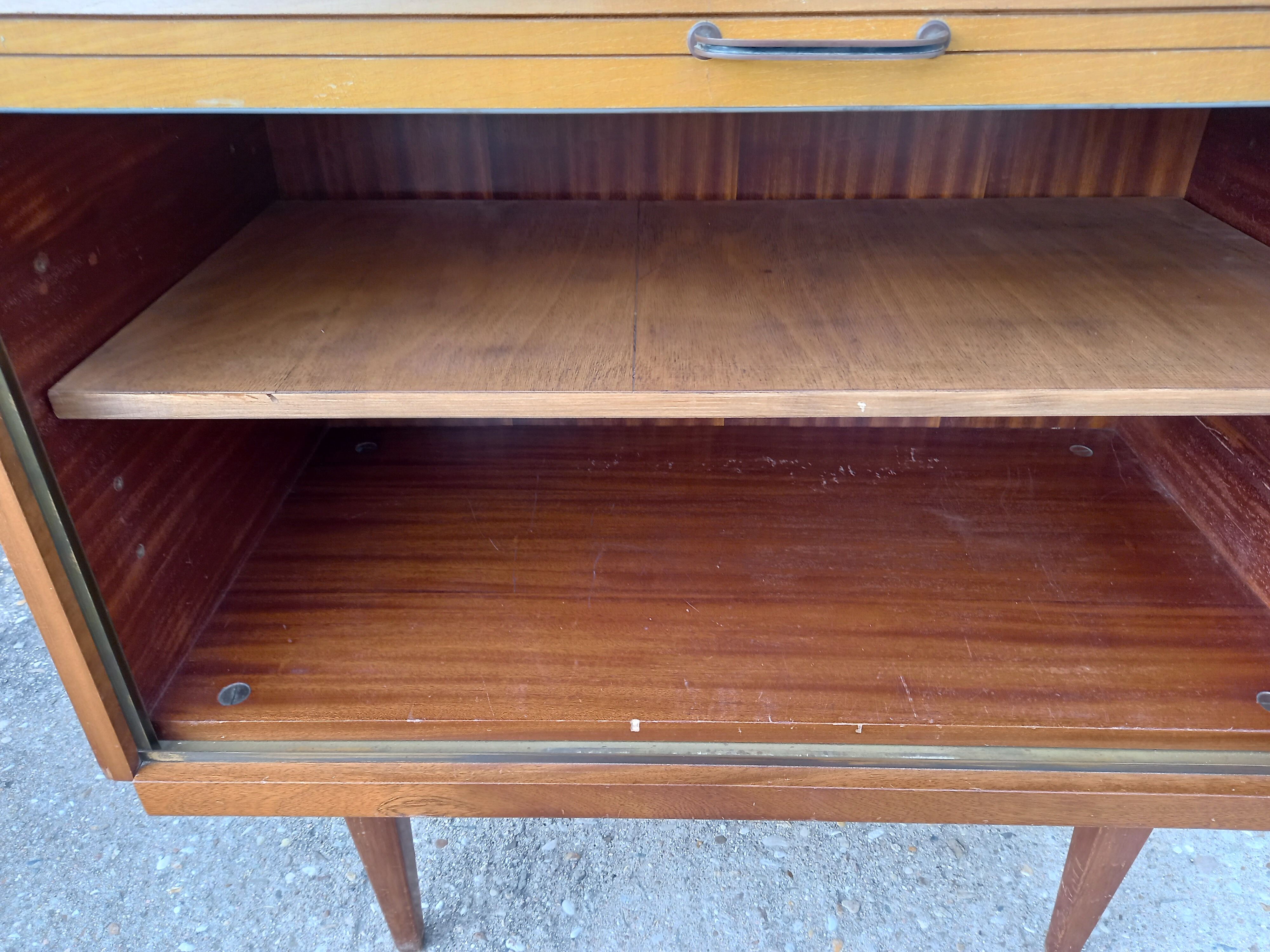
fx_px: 917
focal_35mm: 25
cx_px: 635
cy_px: 476
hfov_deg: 69.4
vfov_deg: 54.9
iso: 80
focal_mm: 4.6
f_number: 2
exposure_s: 1/50
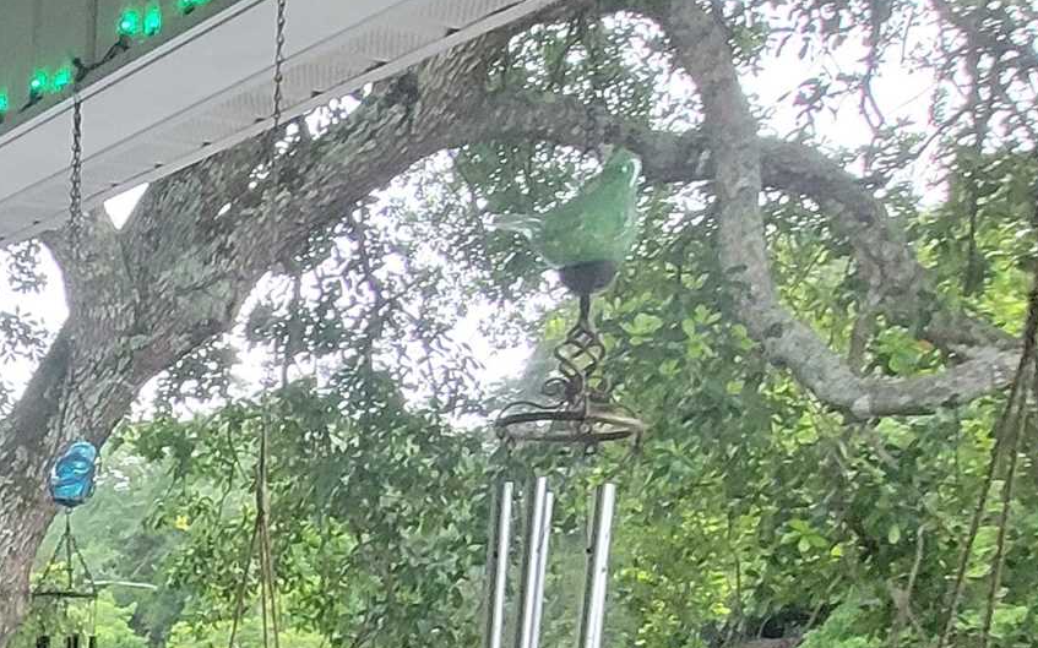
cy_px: 888
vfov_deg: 22.5
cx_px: -239
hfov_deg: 32.5
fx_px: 1414
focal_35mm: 50
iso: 250
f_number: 2.2
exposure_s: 1/60
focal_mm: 1.74
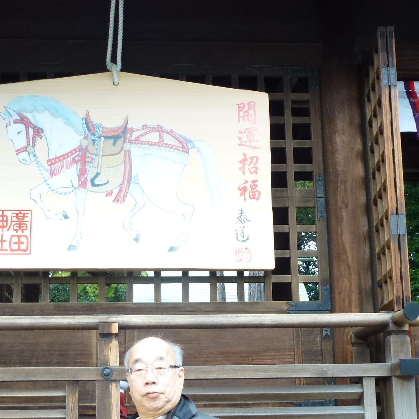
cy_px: 240
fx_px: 808
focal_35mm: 59
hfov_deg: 29.0
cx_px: 171
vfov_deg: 29.0
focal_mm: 6.4
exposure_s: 1/50
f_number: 3.7
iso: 200
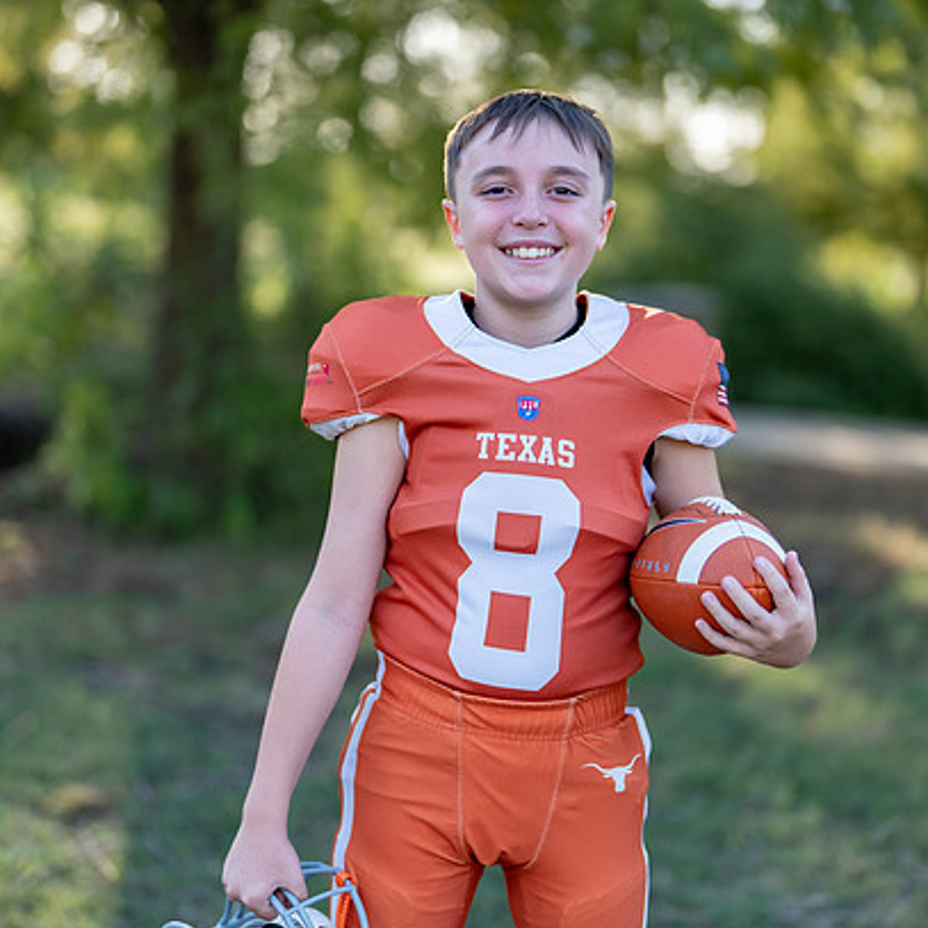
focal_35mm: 71
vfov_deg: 24.3
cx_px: 508
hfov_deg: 24.3
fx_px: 2153
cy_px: 423
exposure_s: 1/1250
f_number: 1.2
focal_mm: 50
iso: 100
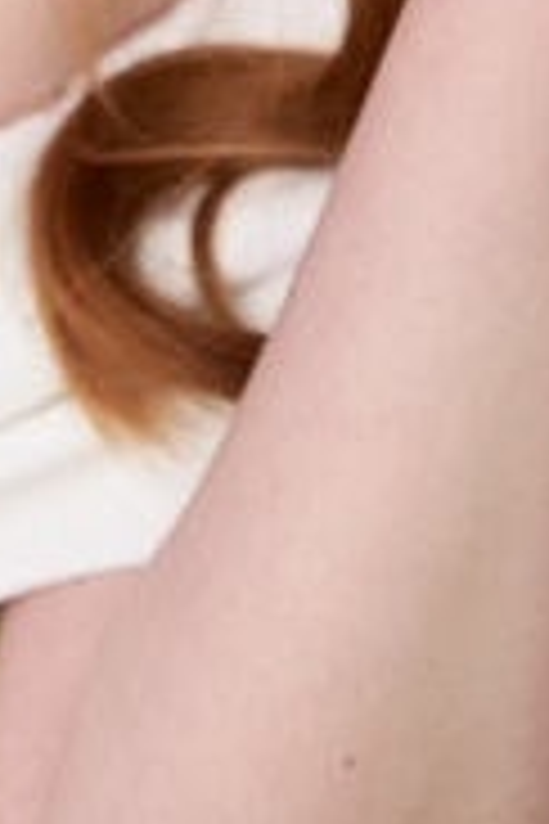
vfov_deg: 5.4
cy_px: -477
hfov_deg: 3.6
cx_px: -558
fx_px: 8646
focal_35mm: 378
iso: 1000
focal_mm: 69
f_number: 2.8
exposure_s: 1/320
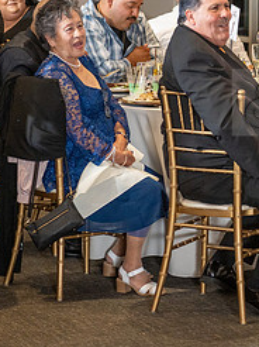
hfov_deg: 9.1
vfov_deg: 12.4
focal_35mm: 159
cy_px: 102
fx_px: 1589
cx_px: 355
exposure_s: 1/160
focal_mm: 70
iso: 800
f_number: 3.5
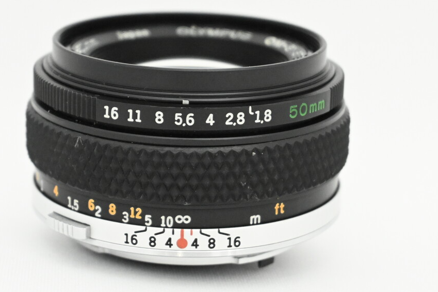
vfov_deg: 12.9
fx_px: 1290
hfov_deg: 19.3
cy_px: 137
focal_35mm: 106
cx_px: 189
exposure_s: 1/160
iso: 6400
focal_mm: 50
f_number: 6.3
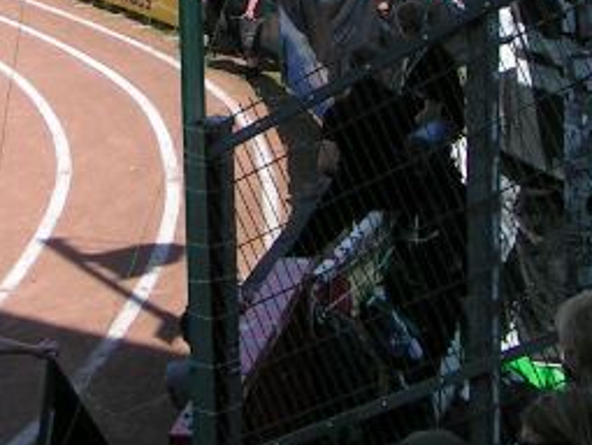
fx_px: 2038
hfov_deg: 16.3
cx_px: 56
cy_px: -79
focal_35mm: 119
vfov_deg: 12.2
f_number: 5.6
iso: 50
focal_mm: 5.8
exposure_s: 1/400
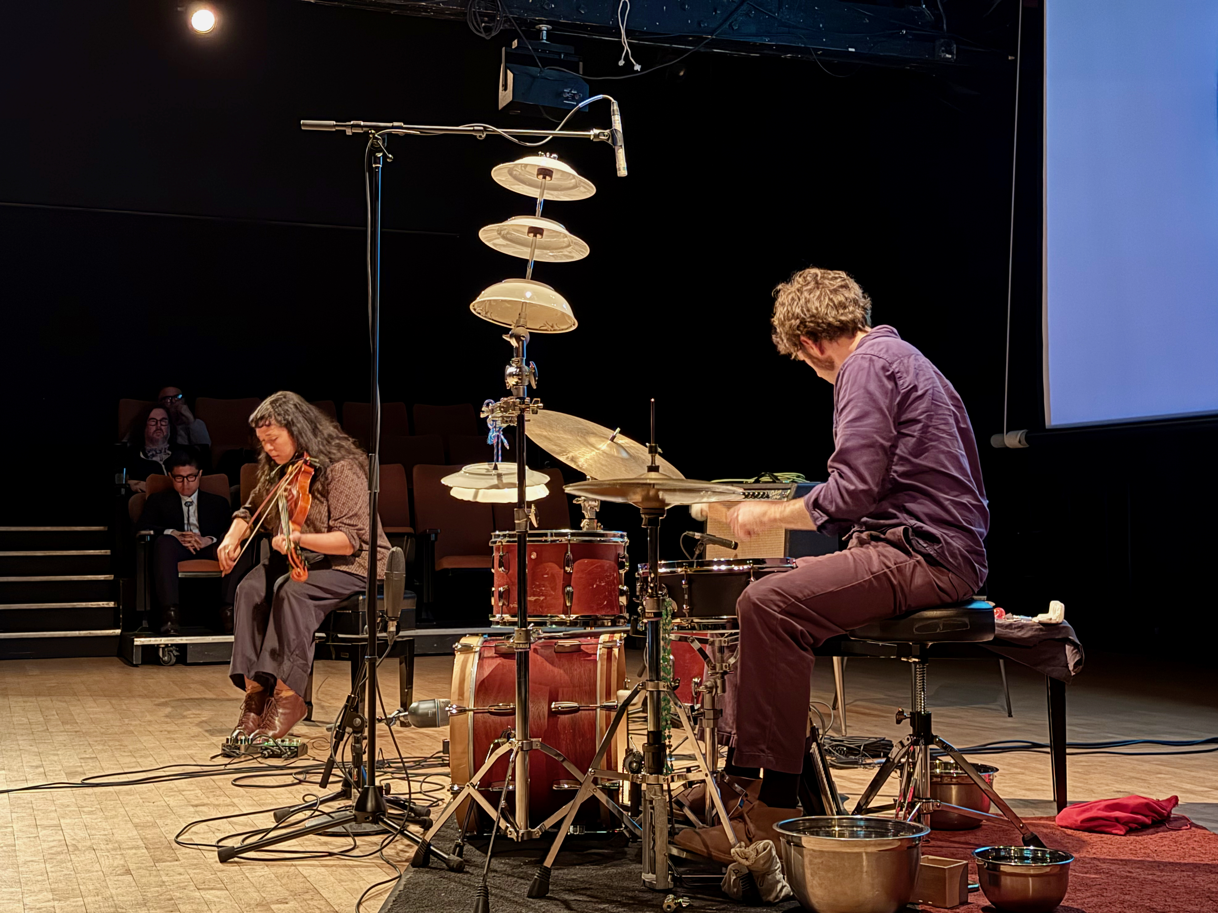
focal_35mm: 48
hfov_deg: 39.7
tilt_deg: +2.5
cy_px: 456
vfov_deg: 30.3
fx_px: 1689
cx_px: 609
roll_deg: -1.4
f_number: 1.78
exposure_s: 1/9
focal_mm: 6.76
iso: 1000
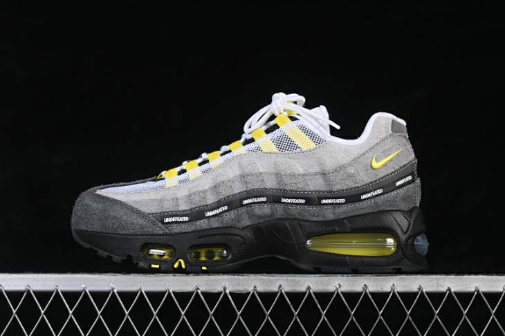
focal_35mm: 75
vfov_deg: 18.2
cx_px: 252
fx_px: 1052
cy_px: 168
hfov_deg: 27.0
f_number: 8
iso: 160
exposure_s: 1/80
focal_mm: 50
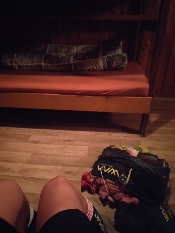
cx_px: 88
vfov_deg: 76.4
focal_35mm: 22
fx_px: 148
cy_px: 116
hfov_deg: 61.1
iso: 6400
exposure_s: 1/17
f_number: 2.2
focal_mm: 3.81
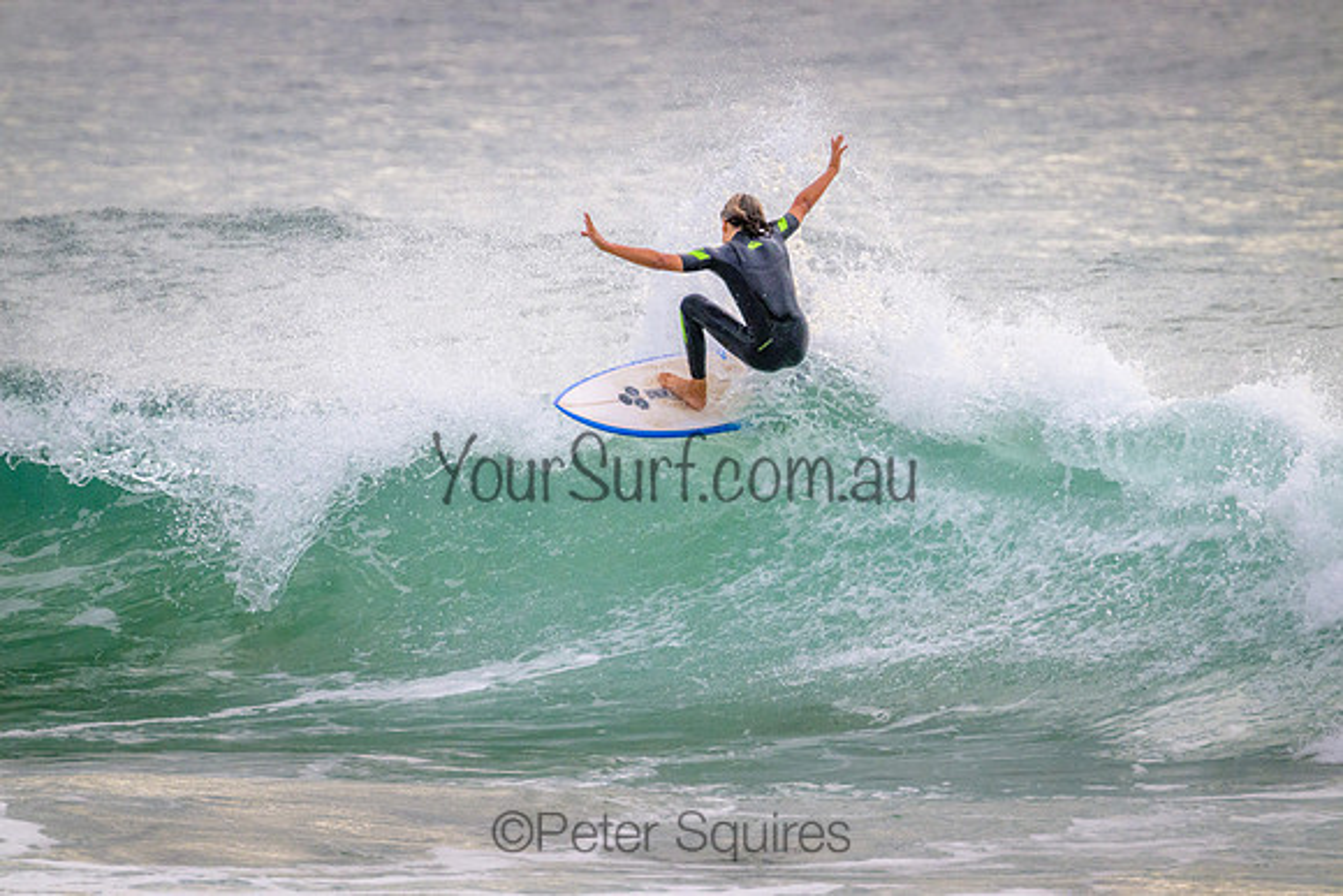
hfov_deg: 2.6
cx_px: 672
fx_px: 29850
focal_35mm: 800
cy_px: 448
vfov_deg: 1.7
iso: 2000
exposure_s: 1/2000
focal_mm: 800
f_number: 11
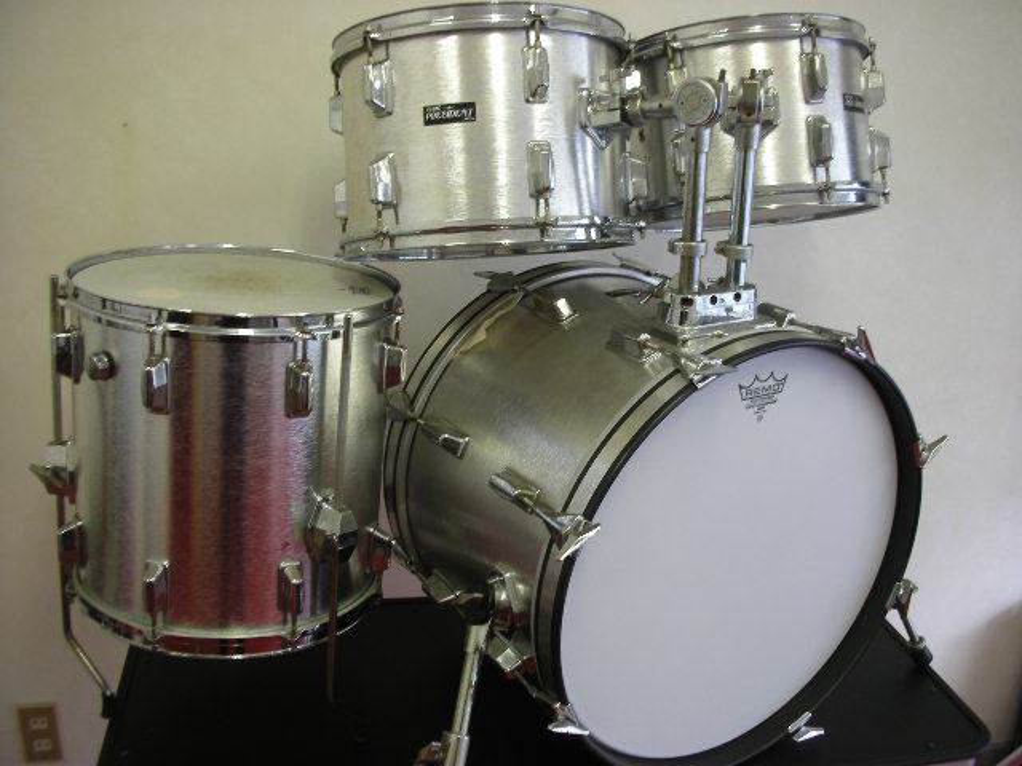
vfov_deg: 40.7
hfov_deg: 52.6
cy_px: 383
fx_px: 1033
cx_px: 511
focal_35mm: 35
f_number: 3
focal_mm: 5.8
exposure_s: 1/7.6
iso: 50
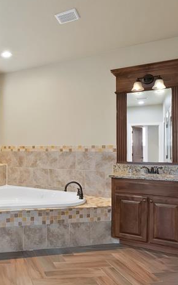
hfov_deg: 40.1
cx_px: -2
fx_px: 210
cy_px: 143
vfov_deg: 68.4
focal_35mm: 27
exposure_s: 1.3
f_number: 9
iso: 640
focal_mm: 12
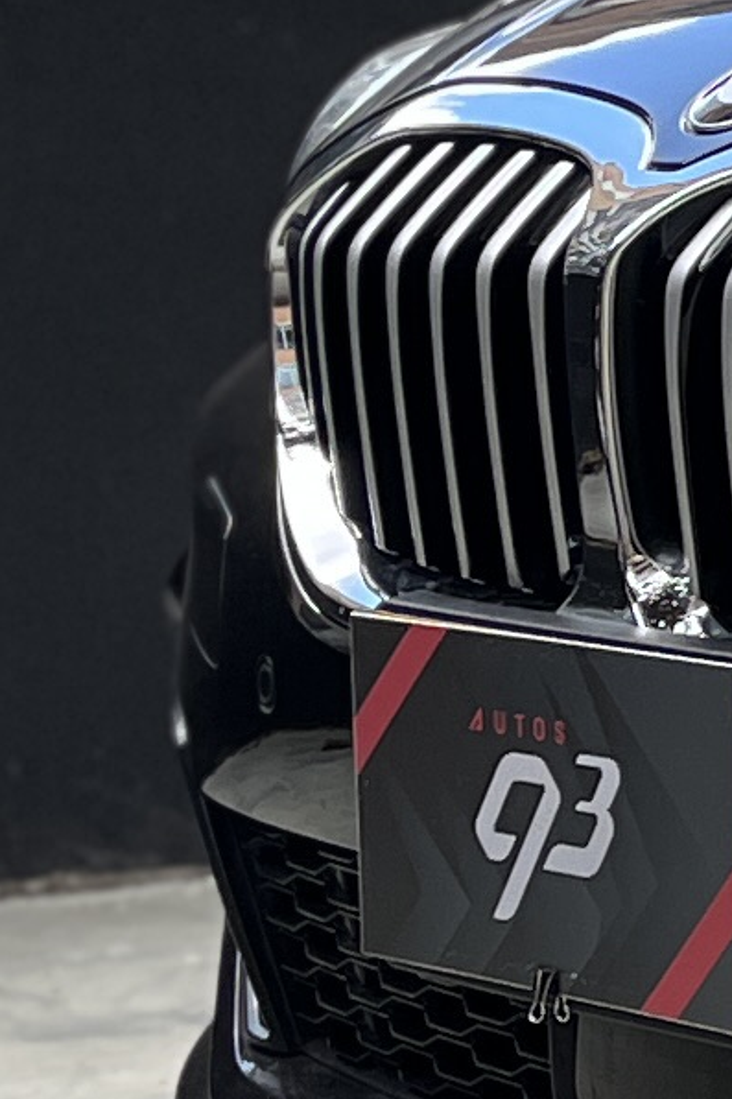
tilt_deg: -2.6
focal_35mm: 183
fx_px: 5584
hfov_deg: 6.4
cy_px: 347
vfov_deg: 11.2
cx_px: 2696
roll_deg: +0.3
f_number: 1.6
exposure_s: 1/473
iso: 50
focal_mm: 5.1
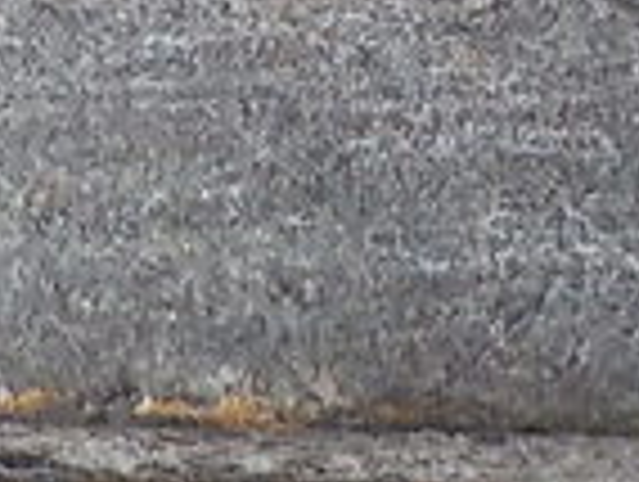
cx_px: 198
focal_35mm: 135
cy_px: -189
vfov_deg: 10.7
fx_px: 2496
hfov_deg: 14.6
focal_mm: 4.1
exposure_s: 1/13
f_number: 3.3
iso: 400
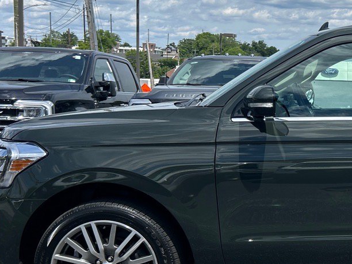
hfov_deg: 25.9
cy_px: 160
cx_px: 410
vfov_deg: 21.6
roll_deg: -1.7
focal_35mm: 68
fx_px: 691
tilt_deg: -6.7
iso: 50
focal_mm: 5.7
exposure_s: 1/4630
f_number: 1.5
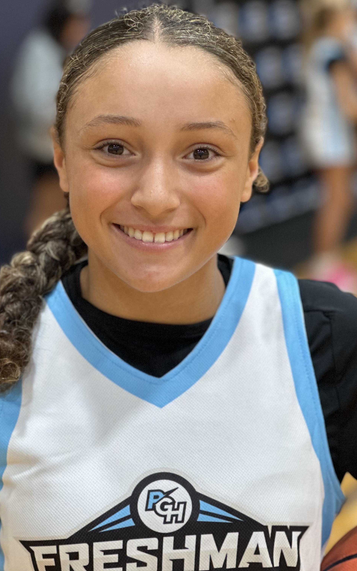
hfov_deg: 12.0
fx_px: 1697
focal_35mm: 109
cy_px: 285
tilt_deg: -9.2
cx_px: 149
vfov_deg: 19.1
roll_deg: +1.8
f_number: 2.8
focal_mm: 9
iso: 250
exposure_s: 1/85
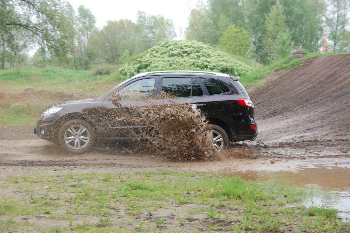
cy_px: 116
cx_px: 175
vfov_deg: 15.2
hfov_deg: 22.6
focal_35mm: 90
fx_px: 874
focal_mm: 60
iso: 400
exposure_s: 1/400
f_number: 5.3
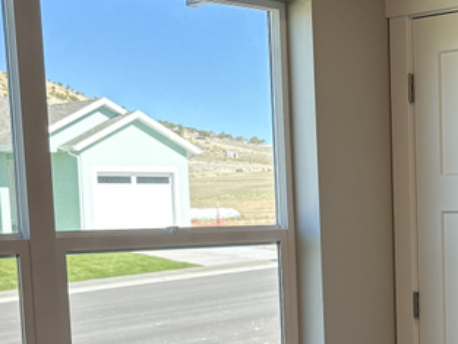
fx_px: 1125
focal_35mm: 85
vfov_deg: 17.0
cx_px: 461
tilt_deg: -6.7
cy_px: 353
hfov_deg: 22.1
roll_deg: +1.0
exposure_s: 1/240
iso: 80
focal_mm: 5.96
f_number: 1.6
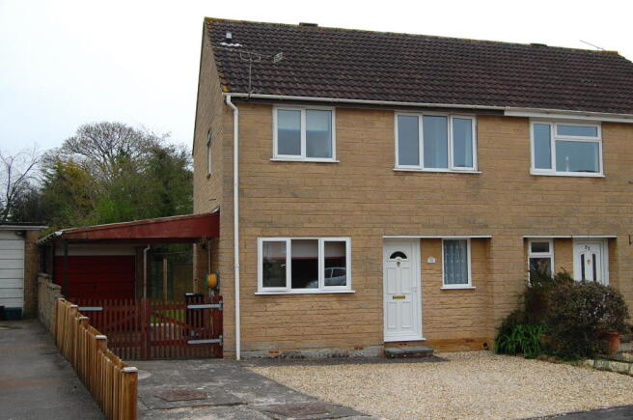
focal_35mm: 39
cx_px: 316
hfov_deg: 49.6
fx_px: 685
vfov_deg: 34.1
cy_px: 210
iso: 400
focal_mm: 26
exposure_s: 1/320
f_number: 9
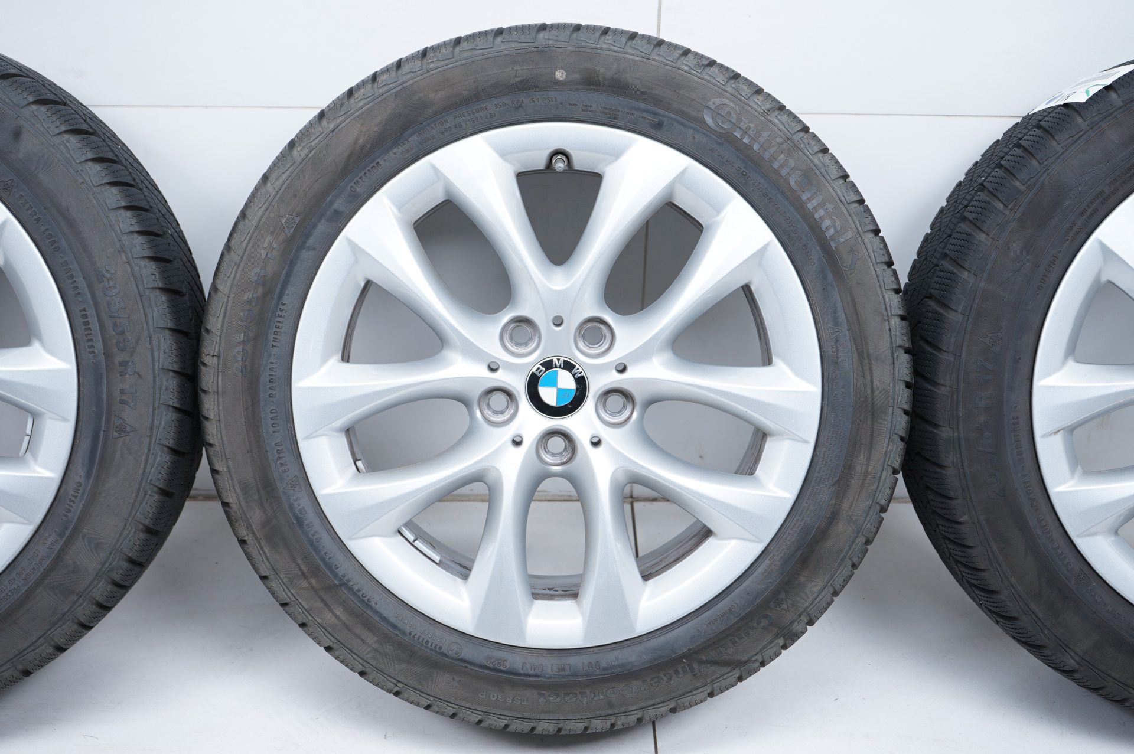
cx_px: 567
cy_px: 377
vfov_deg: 27.5
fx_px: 1542
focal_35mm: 49
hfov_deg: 40.4
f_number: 7.1
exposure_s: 1/125
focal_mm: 49
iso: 250
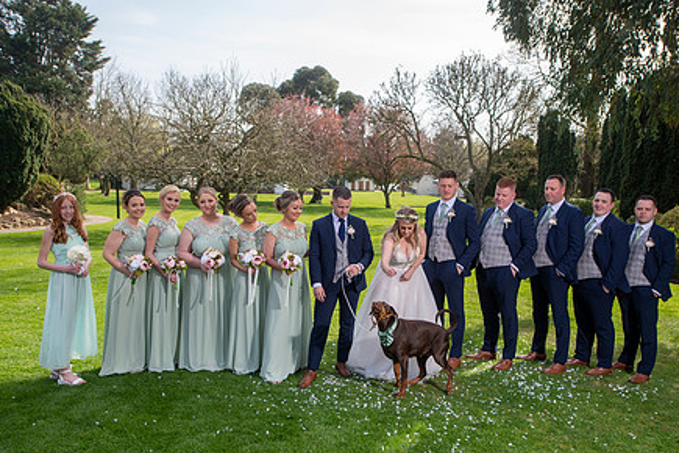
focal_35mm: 32
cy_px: 272
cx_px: 365
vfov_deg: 40.9
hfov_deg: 58.7
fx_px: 604
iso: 125
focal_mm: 24
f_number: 4
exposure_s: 1/500
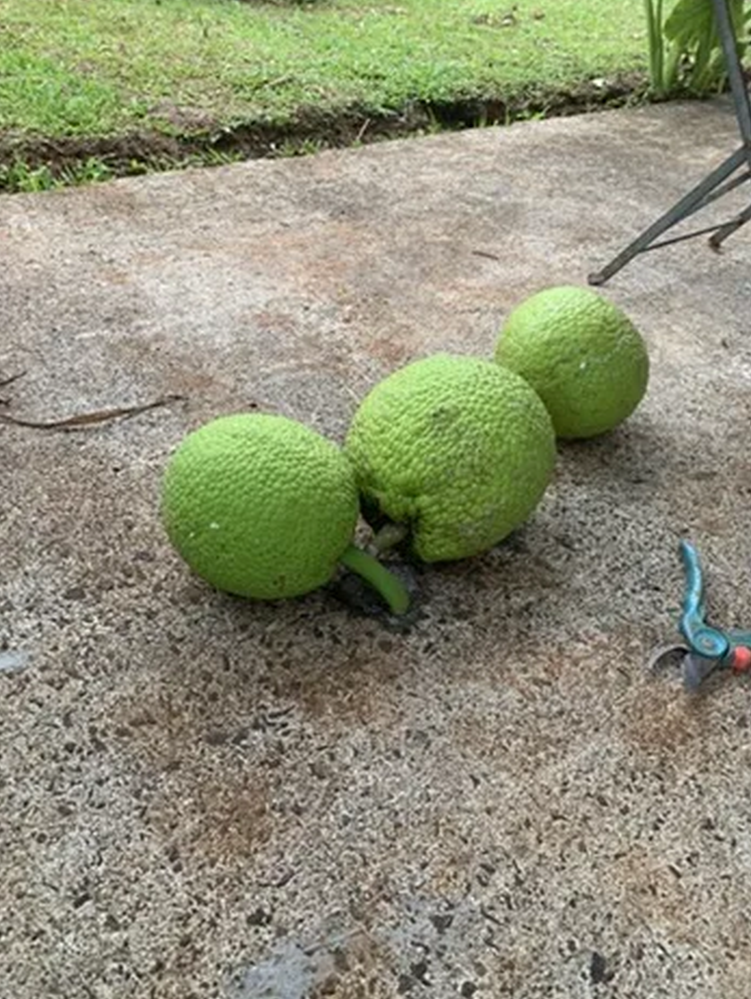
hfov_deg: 51.4
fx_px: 780
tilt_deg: -36.1
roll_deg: -2.8
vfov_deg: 65.3
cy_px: 487
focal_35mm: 27
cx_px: 364
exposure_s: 1/121
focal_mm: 4.25
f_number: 1.8
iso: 64
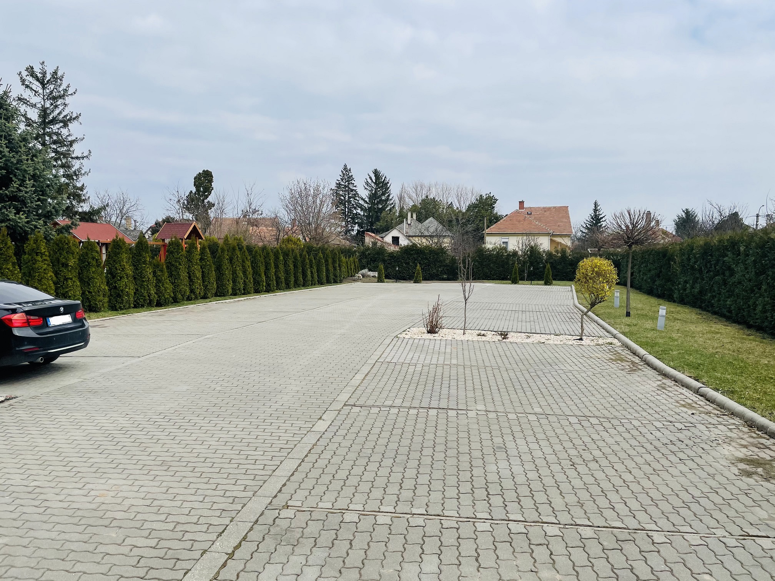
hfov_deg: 67.3
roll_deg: -0.2
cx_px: 388
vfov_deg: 53.1
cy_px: 290
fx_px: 582
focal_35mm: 26
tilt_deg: -2.0
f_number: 1.6
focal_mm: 4.2
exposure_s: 1/4464
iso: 32
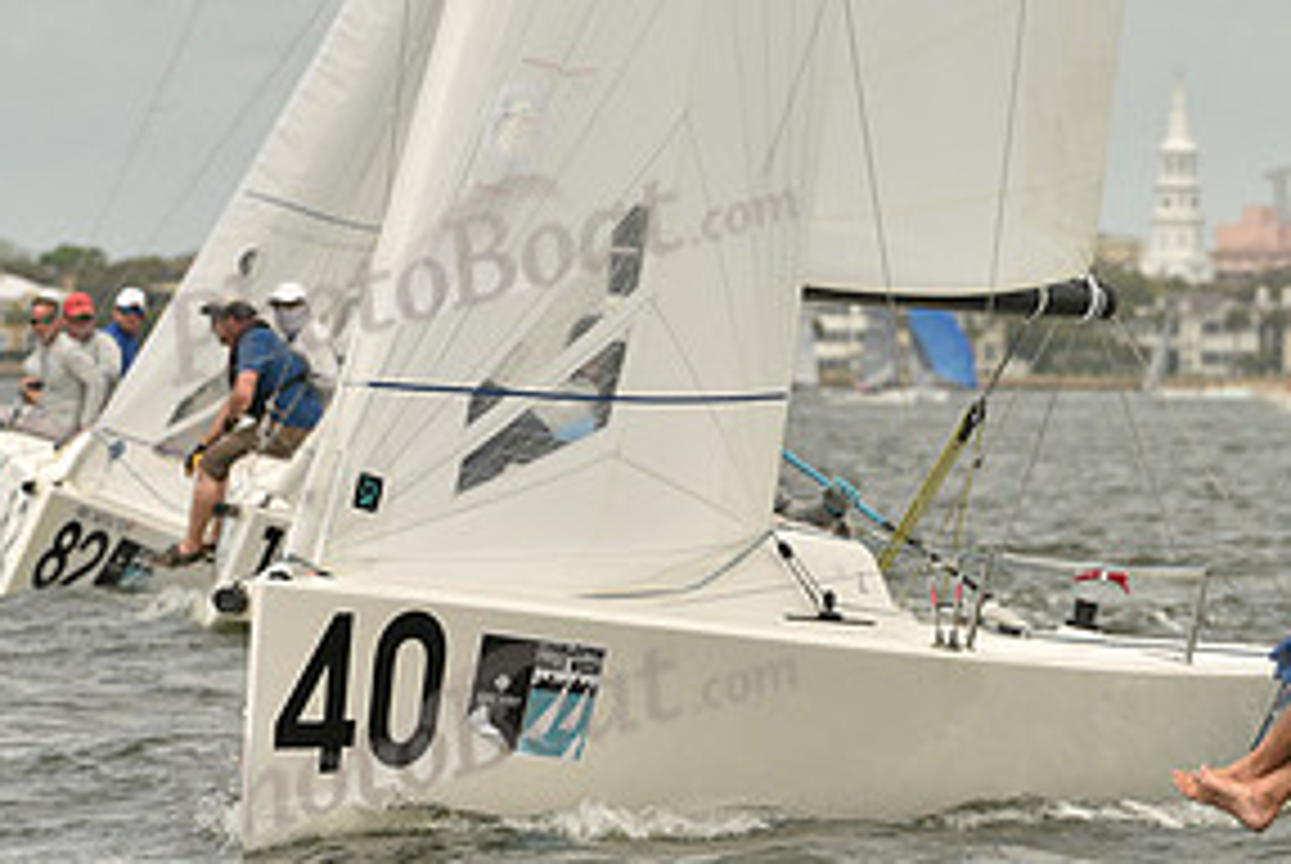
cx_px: 1035
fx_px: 15938
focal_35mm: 444
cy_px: 439
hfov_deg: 4.6
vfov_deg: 3.1
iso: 320
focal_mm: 220
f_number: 7.1
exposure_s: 1/1250
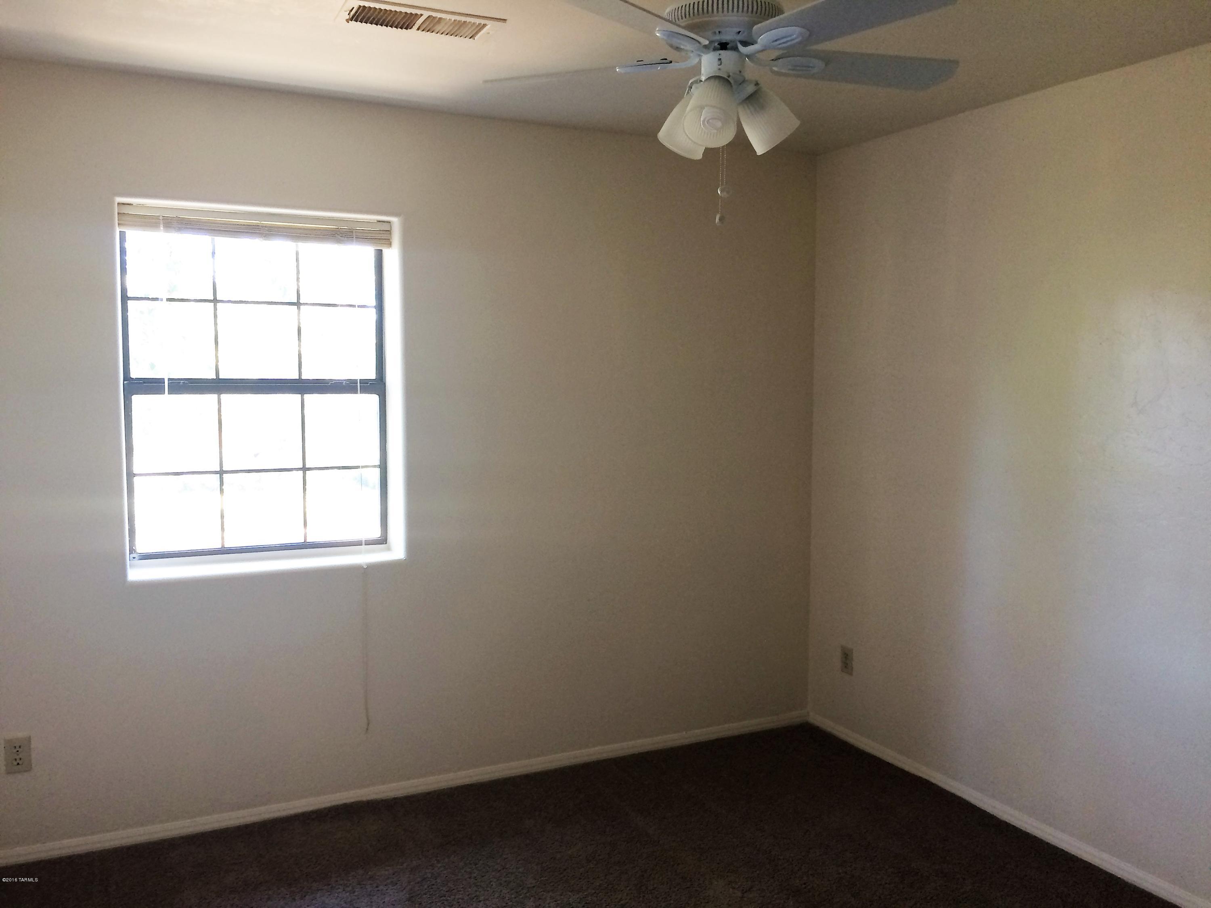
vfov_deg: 48.2
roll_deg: +1.3
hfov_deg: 61.7
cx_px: 606
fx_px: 1015
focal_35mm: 29
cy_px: 454
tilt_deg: -4.4
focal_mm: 4.15
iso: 80
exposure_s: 1/30
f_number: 2.2
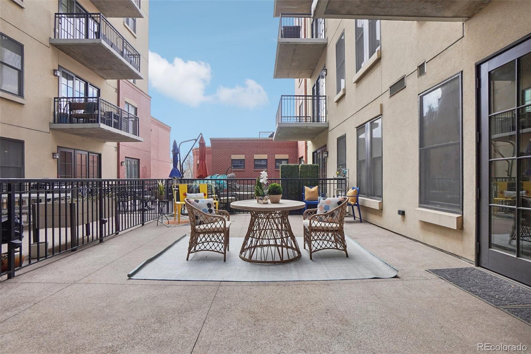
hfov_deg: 96.7
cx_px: 266
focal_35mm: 16
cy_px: 177
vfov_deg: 73.7
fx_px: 236
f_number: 8
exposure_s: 1/50
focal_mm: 11
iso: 100
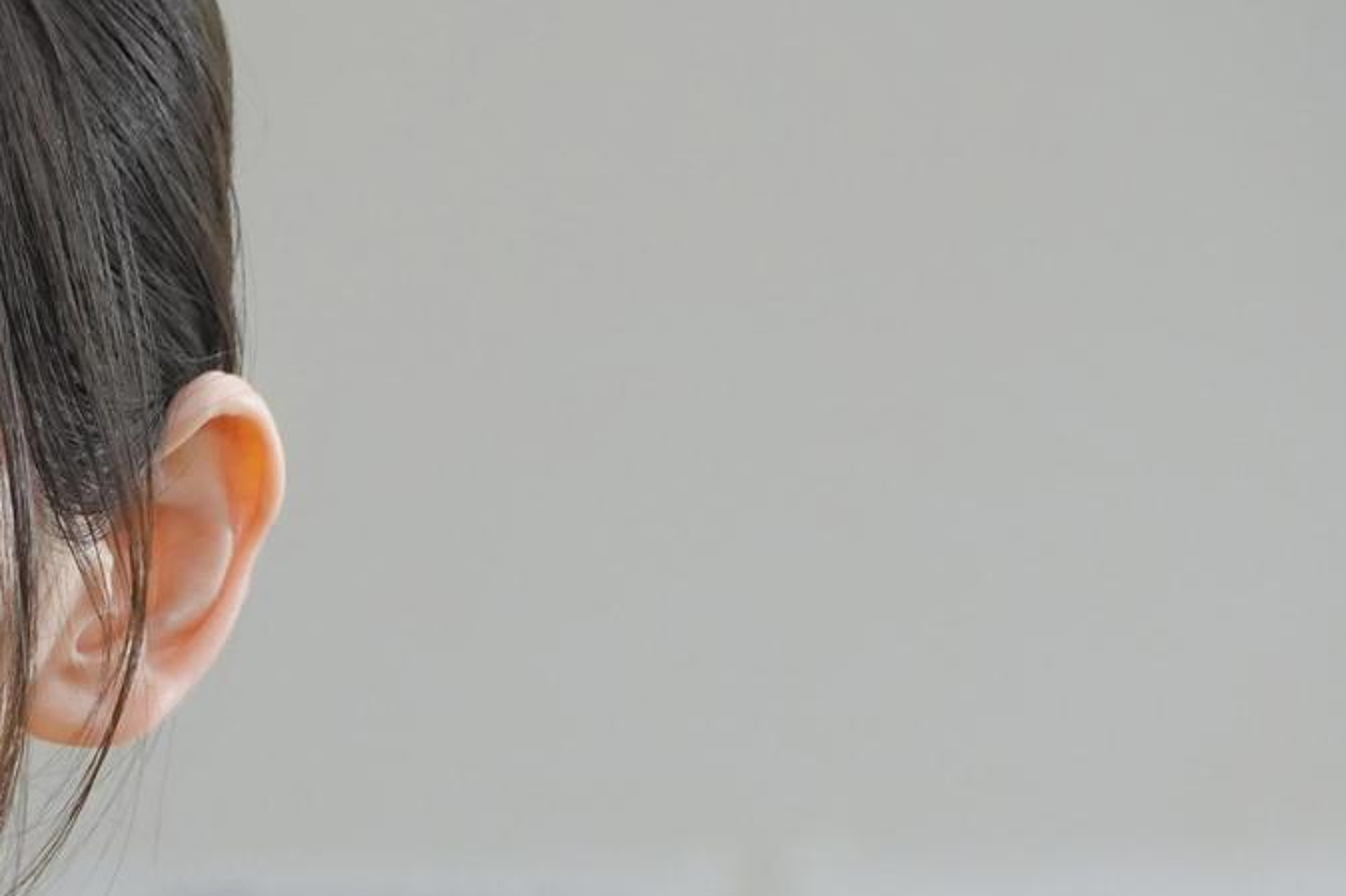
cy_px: 961
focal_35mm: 712
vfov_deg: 1.9
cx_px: -158
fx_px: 26613
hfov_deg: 2.9
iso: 2500
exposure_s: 1/100
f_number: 10
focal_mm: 240
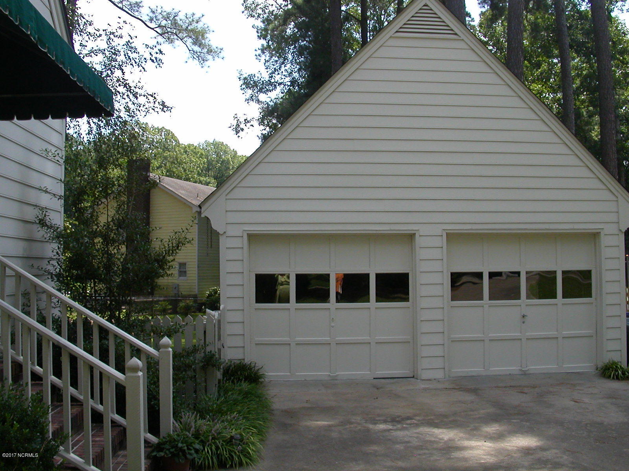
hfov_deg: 50.1
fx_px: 672
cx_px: 314
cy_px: 236
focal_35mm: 37
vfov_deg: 38.7
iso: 100
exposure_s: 1/331
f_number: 4.5
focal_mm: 5.6
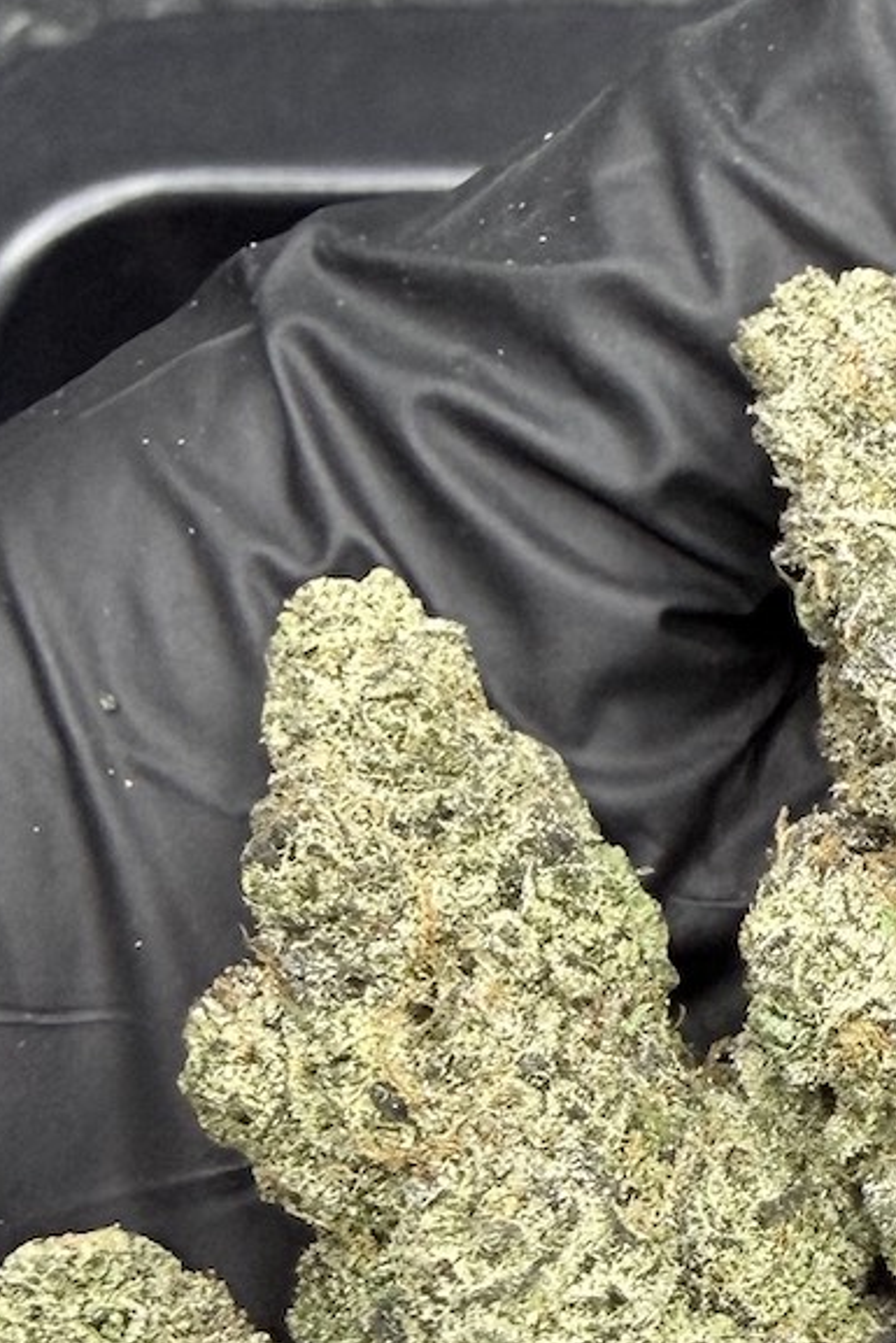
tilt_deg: -64.2
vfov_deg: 24.1
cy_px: 1059
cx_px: 1233
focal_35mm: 83
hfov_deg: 15.5
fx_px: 3097
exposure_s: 1/50
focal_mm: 2.22
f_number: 2.2
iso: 160
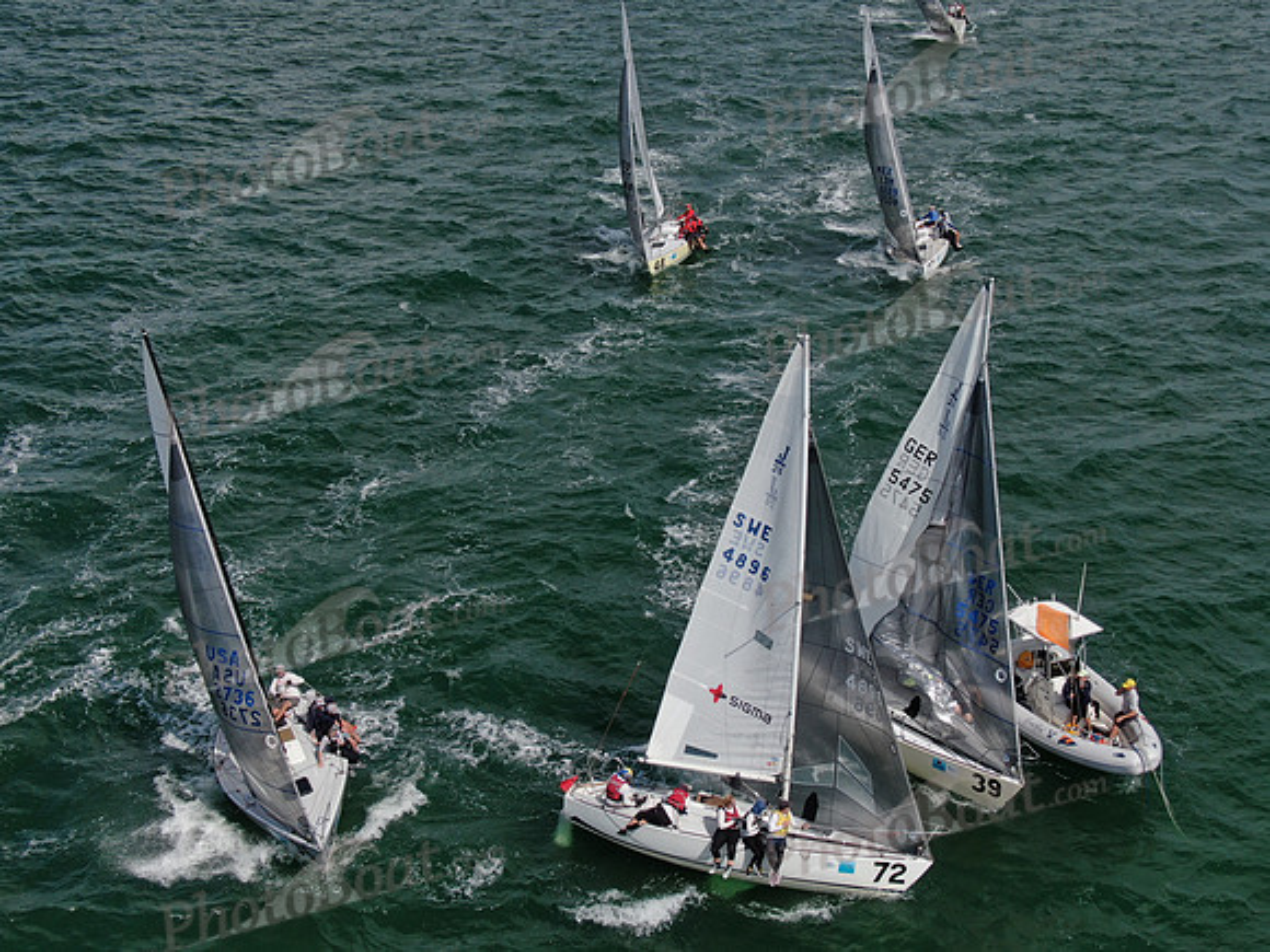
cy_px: 476
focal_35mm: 48
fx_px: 1761
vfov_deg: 30.3
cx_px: 635
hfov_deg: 39.7
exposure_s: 1/1600
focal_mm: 8.6
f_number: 3.8
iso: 100
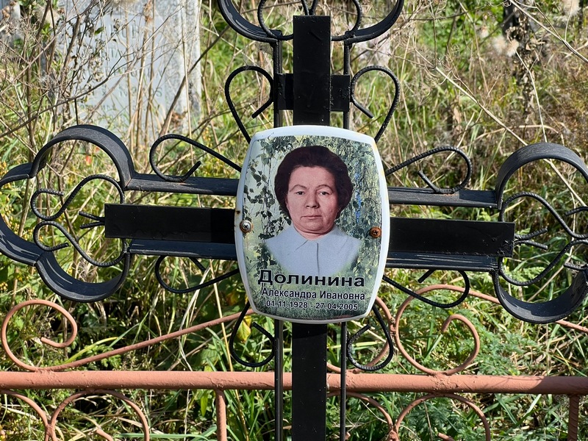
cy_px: 220
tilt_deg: -16.1
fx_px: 1308
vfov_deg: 19.1
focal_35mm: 77
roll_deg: +2.7
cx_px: 294
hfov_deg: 25.3
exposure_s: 1/293
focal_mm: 9
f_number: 2.8
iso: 32
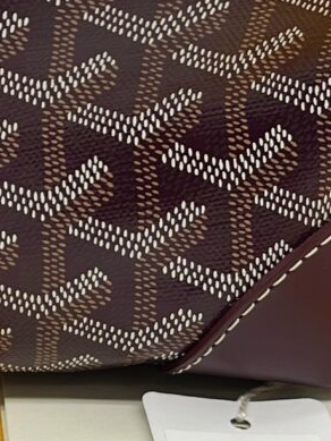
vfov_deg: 11.5
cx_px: -269
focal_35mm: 171
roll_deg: +0.2
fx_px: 2179
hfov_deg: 8.4
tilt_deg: -28.3
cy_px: 112
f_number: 1.5
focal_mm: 5.7
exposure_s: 1/117
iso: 32
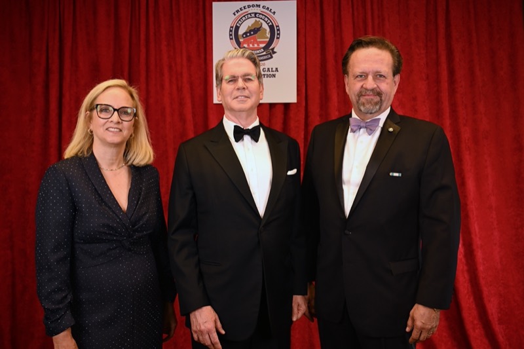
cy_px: 174
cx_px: 262
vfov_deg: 37.8
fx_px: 509
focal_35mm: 35
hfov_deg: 54.4
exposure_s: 1/125
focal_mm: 35
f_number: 4
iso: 640
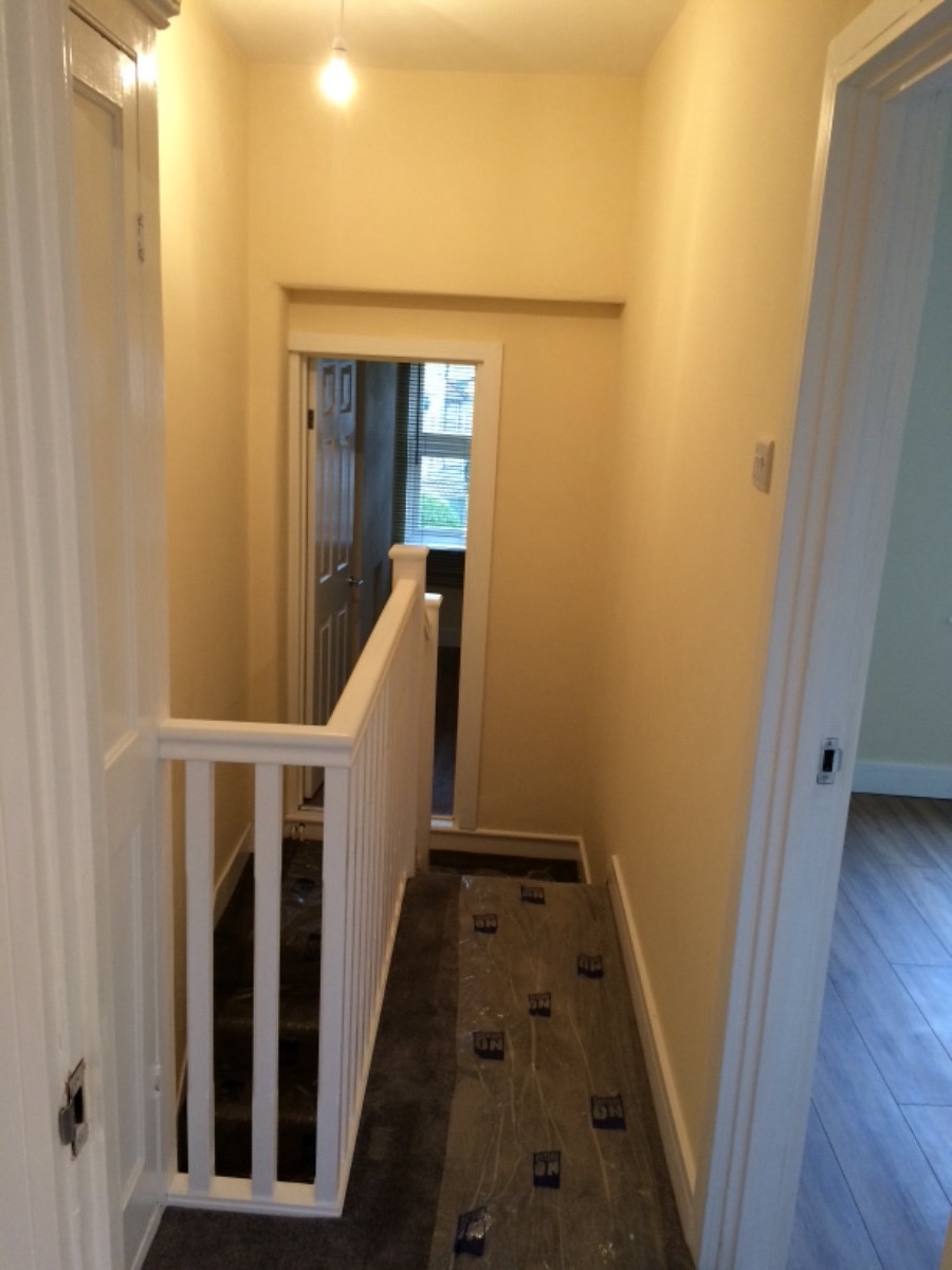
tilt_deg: -16.0
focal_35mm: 29
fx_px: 1063
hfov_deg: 48.2
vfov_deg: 61.7
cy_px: 635
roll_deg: -0.6
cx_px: 476
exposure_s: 1/33
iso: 200
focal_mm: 4.15
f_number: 2.2
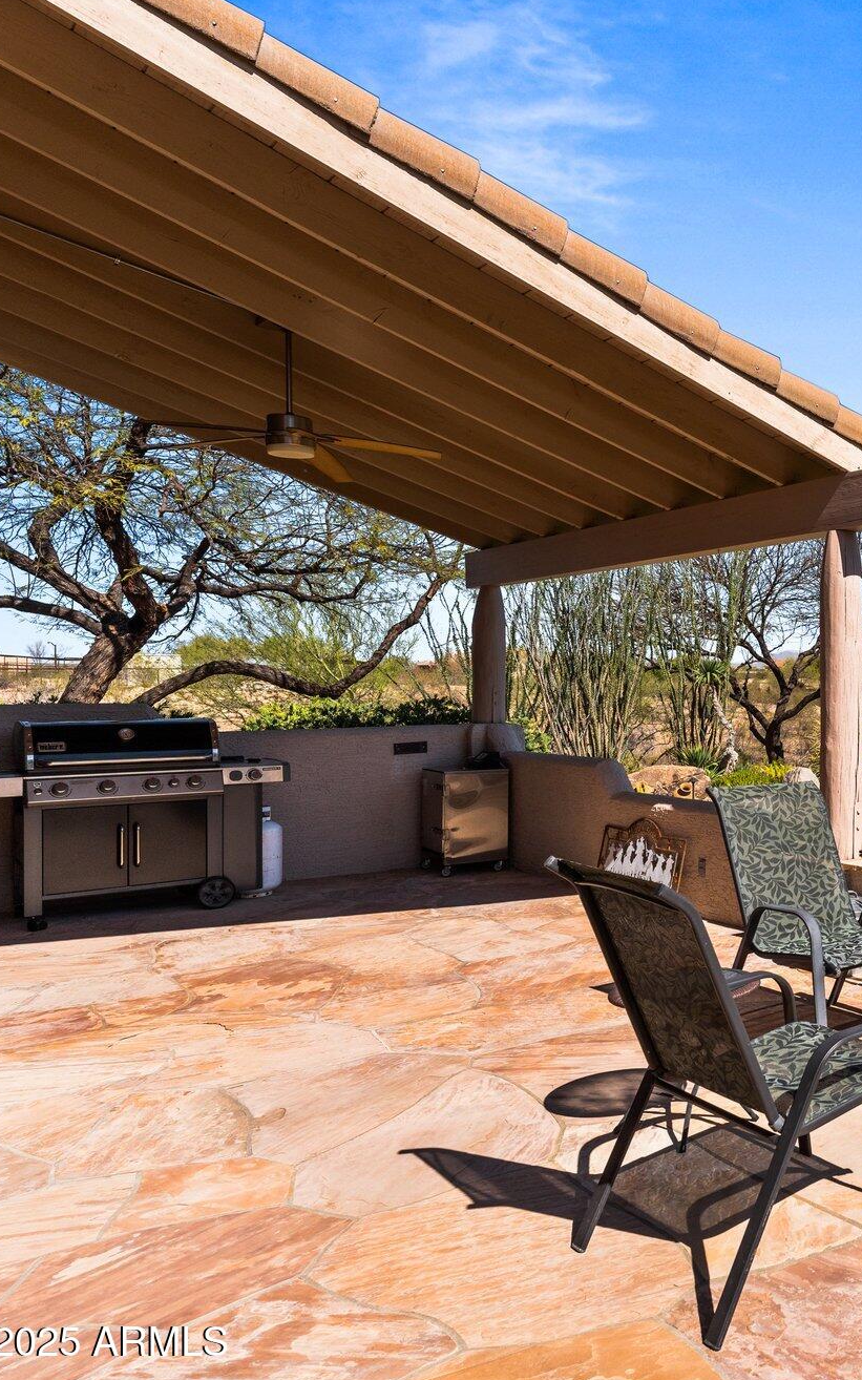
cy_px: 691
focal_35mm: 28
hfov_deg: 34.6
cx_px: 1061
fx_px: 1045
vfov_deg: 66.9
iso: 320
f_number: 8
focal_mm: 17.5
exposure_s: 1/1250
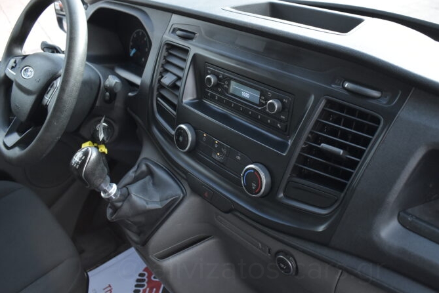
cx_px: 251
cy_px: 126
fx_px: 378
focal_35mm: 31
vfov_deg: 42.3
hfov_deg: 60.0
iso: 1600
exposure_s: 1/640
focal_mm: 18
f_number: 3.5
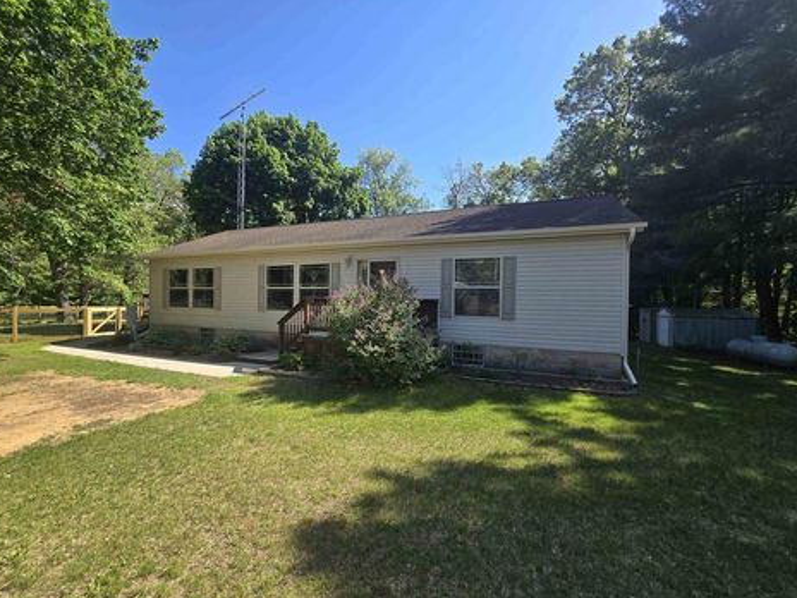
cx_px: 376
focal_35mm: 14
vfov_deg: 85.7
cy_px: 305
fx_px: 322
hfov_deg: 102.0
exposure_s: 1/1182
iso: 50
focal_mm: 2.2
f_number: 2.2
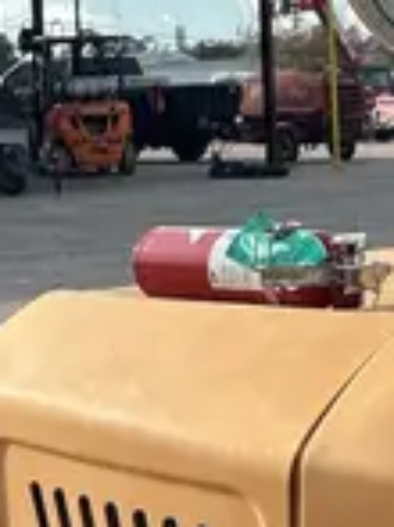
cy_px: 281
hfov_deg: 11.2
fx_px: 1976
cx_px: 476
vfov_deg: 15.2
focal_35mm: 130
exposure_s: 1/3571
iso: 50
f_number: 1.5
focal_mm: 5.7
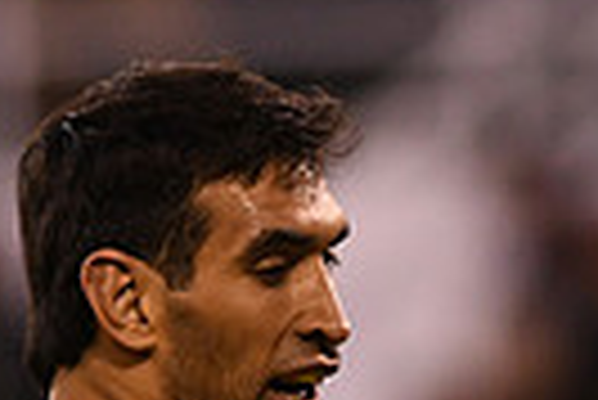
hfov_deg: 1.0
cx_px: 877
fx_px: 32626
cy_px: 843
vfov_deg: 0.7
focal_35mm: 1962
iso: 2000
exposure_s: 1/1000
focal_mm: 300
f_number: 2.8
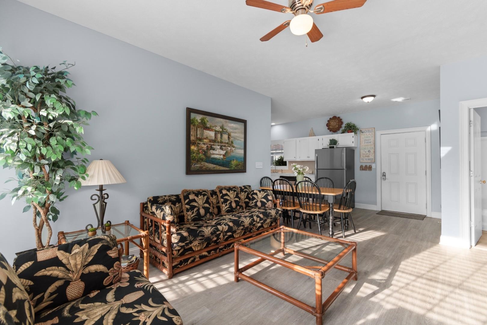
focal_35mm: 15
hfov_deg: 100.4
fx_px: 203
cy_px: 162
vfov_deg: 77.3
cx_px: 244
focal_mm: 10
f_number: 4.5
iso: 100
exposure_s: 1/6
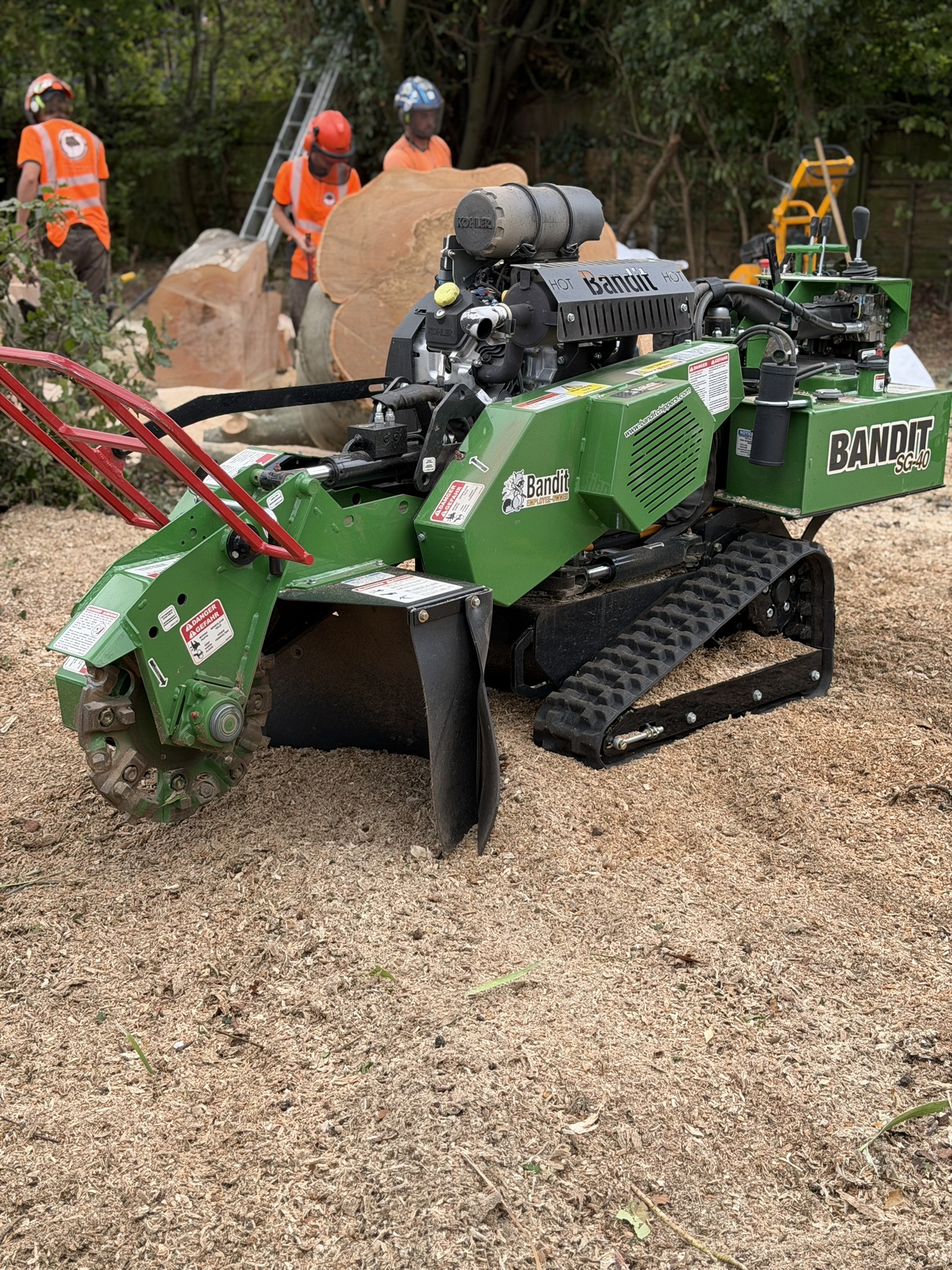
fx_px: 1760
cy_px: 635
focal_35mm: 48
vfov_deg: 39.7
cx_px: 476
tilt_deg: -19.6
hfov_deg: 30.3
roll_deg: +1.1
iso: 64
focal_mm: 6.76
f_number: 1.78
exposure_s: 1/1222
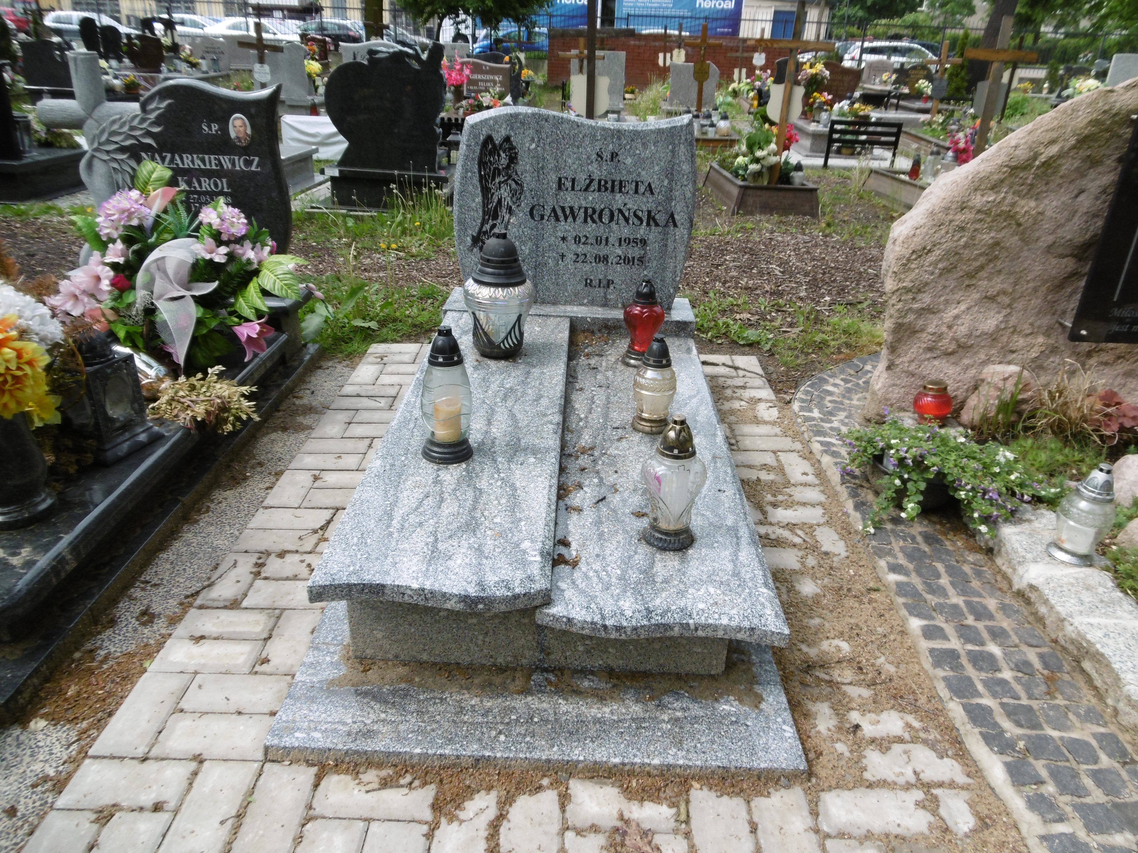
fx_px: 789
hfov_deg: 71.6
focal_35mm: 24
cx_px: 569
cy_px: 426
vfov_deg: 56.8
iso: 100
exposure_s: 1/640
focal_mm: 4.3
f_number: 3.1
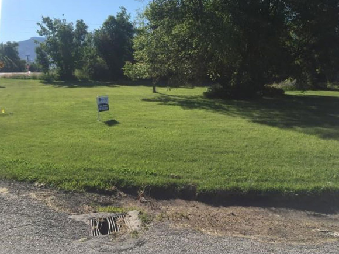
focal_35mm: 32
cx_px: 175
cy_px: 121
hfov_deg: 56.8
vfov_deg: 44.1
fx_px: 313
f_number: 2.2
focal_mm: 4.15
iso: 32
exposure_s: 1/2083
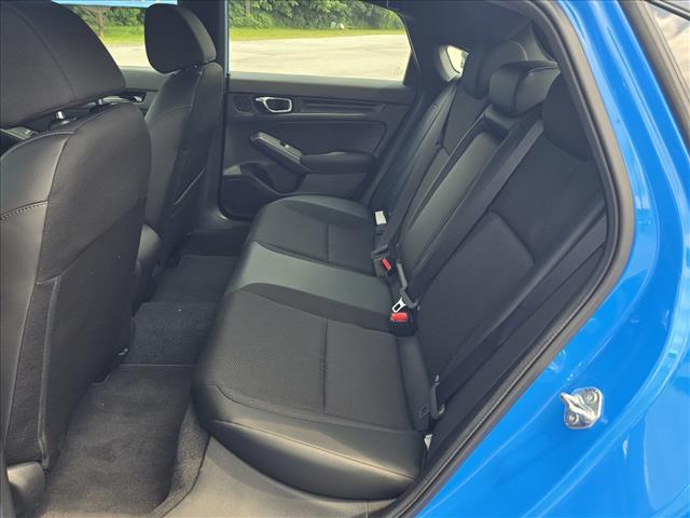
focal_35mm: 23
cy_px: 259
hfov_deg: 73.9
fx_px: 458
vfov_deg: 58.9
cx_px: 345
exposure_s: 1/182
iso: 40
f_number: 1.7
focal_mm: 6.3
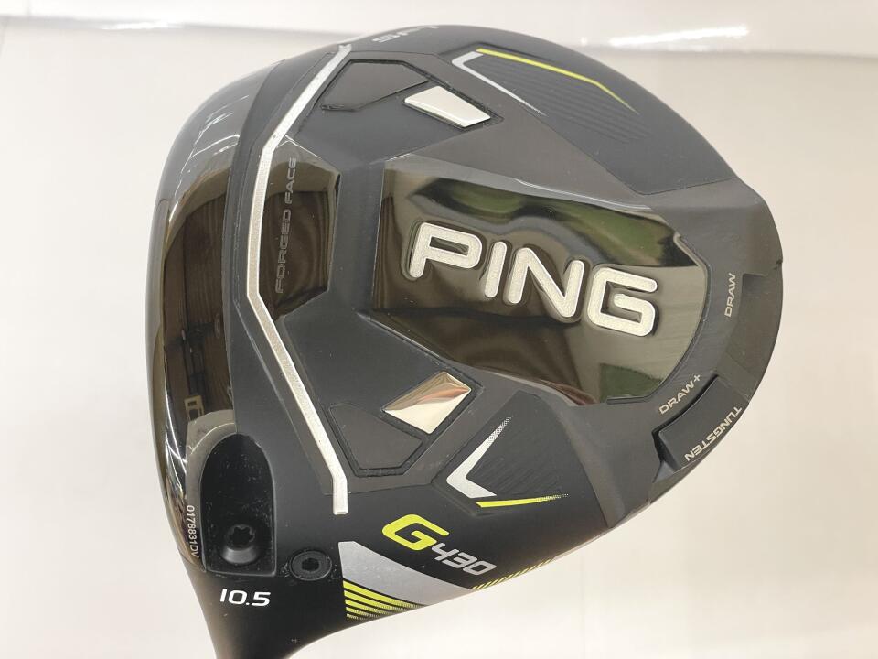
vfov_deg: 28.0
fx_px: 1319
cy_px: 330
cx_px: 439
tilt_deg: -62.5
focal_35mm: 52
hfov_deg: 36.8
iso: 160
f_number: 2
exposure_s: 1/60
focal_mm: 6
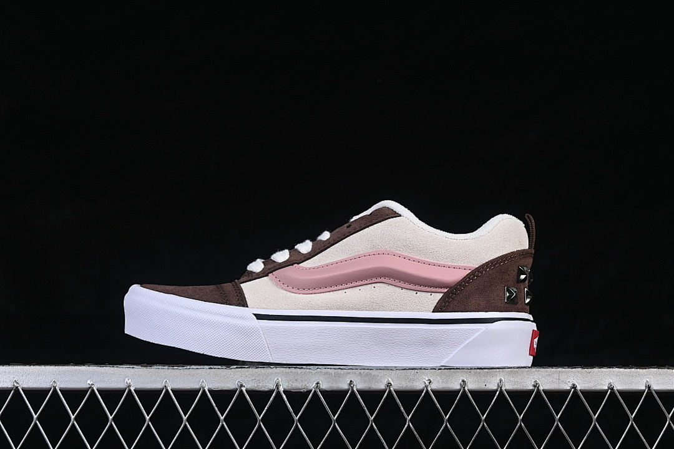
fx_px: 1404
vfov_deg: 18.2
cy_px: 224
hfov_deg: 27.0
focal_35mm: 75
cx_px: 337
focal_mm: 50
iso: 160
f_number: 8
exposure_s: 1/80
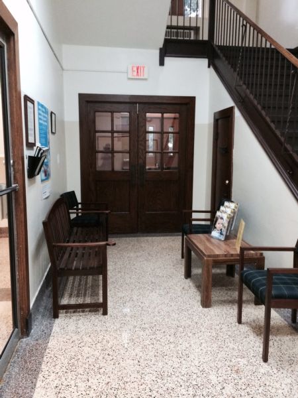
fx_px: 344
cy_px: 199
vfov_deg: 60.0
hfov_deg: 46.8
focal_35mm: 30
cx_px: 149
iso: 200
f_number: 2.2
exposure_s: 1/30
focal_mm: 4.12
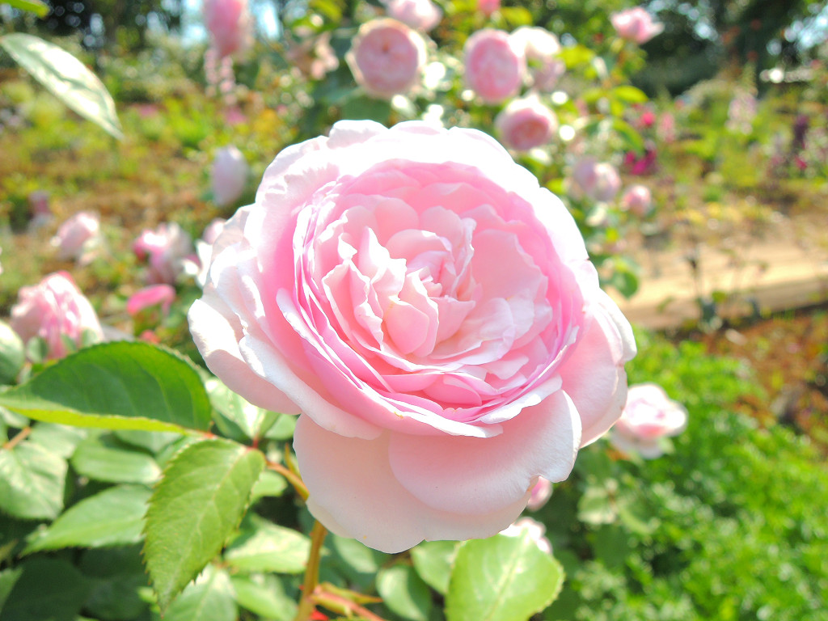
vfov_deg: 56.8
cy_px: 310
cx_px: 414
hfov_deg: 71.6
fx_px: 574
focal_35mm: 24
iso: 100
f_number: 2.8
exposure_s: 1/500
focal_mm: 4.3
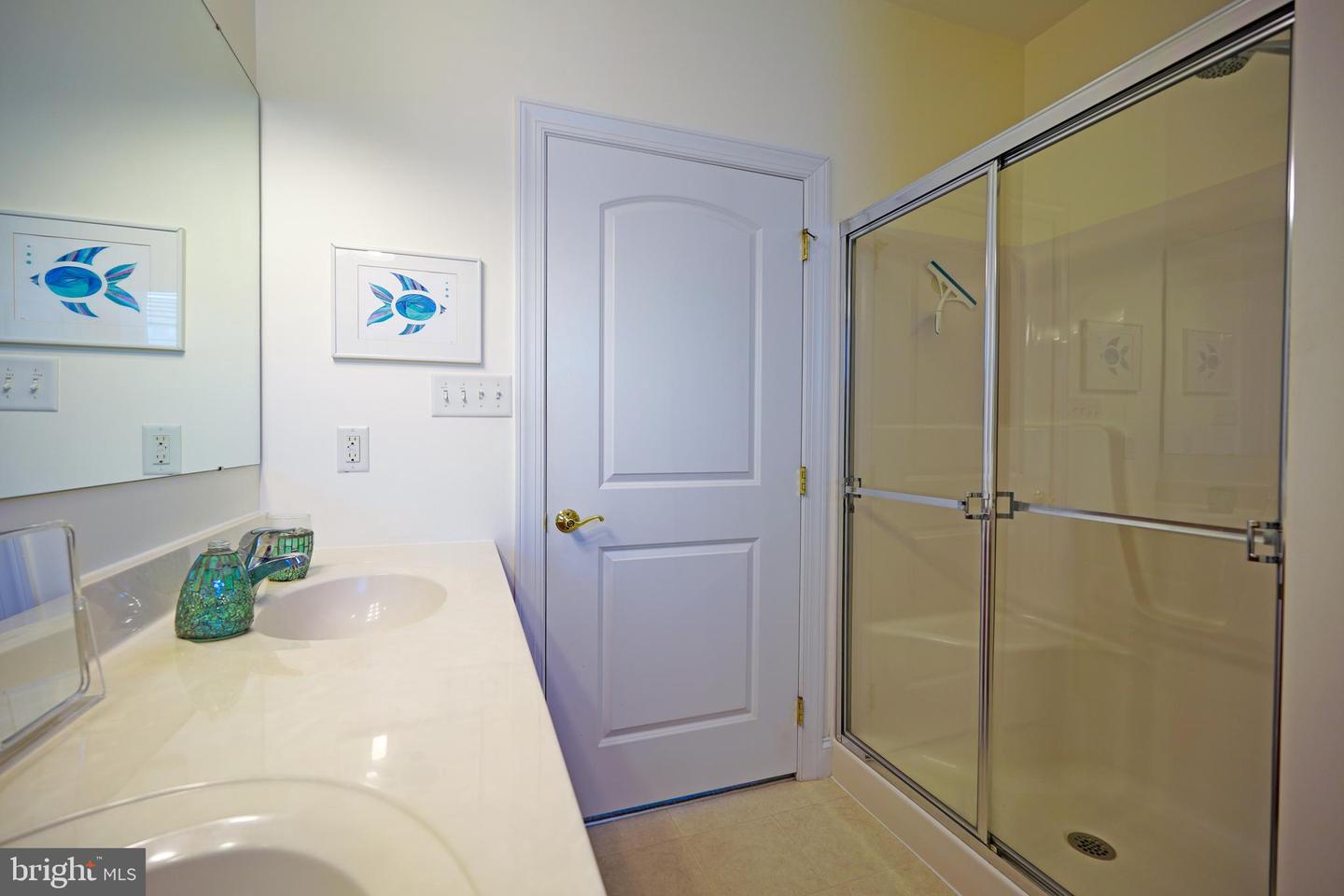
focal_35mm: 15
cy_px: 448
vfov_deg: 77.3
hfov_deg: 100.4
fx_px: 560
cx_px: 672
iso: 100
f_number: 3.5
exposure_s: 1/50
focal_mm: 10
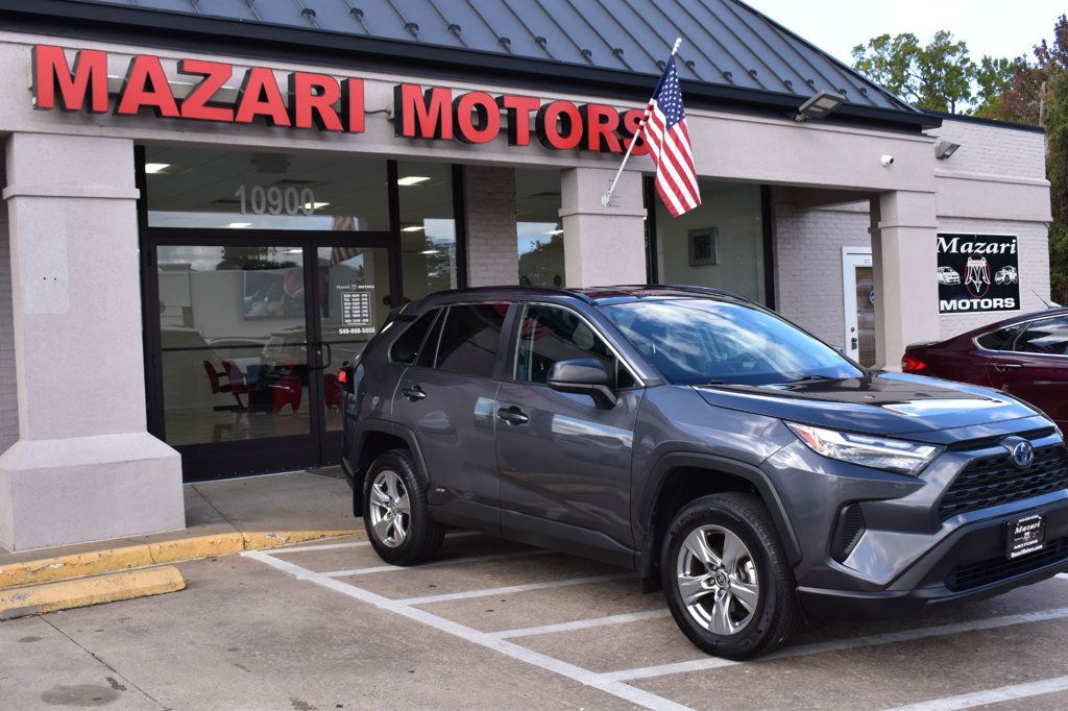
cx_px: 534
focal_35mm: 38
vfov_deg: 35.5
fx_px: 1112
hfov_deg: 51.3
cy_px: 356
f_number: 10
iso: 400
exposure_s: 1/160
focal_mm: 25
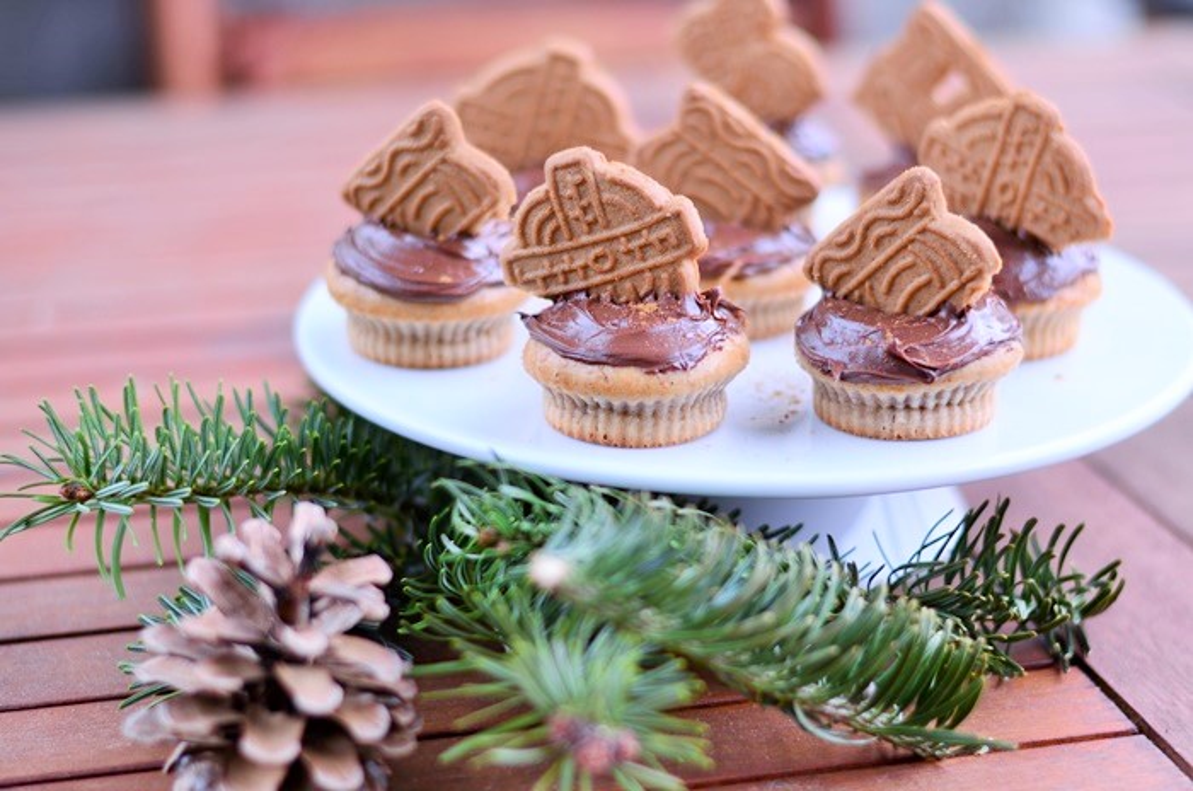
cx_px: 596
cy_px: 396
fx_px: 2481
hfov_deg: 27.0
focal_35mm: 75
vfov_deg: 18.1
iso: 160
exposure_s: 1/60
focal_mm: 50
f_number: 2.2
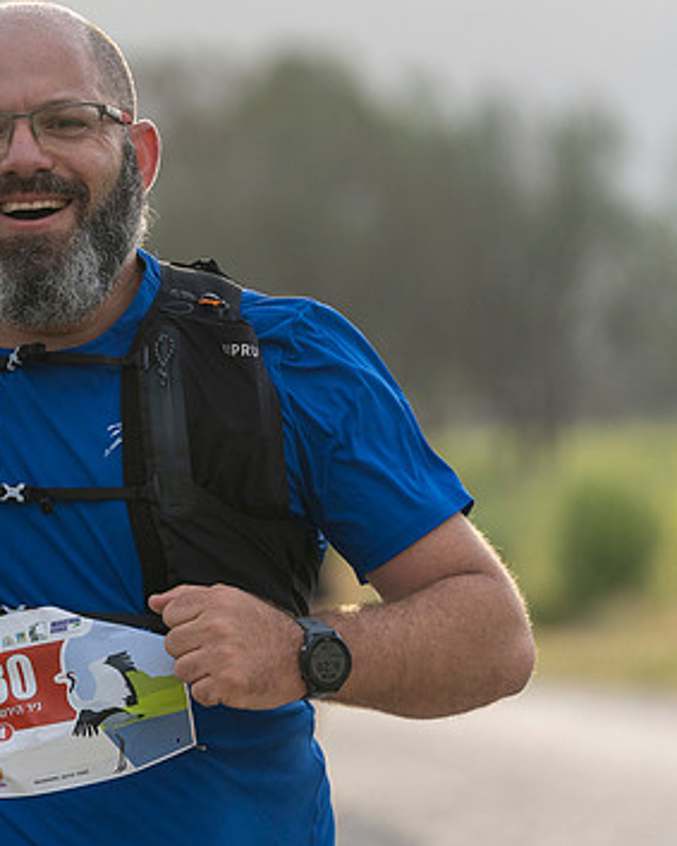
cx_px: 31
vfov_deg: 6.3
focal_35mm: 308
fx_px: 7717
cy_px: 412
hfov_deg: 5.0
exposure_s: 1/2000
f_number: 4.5
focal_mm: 200
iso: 800
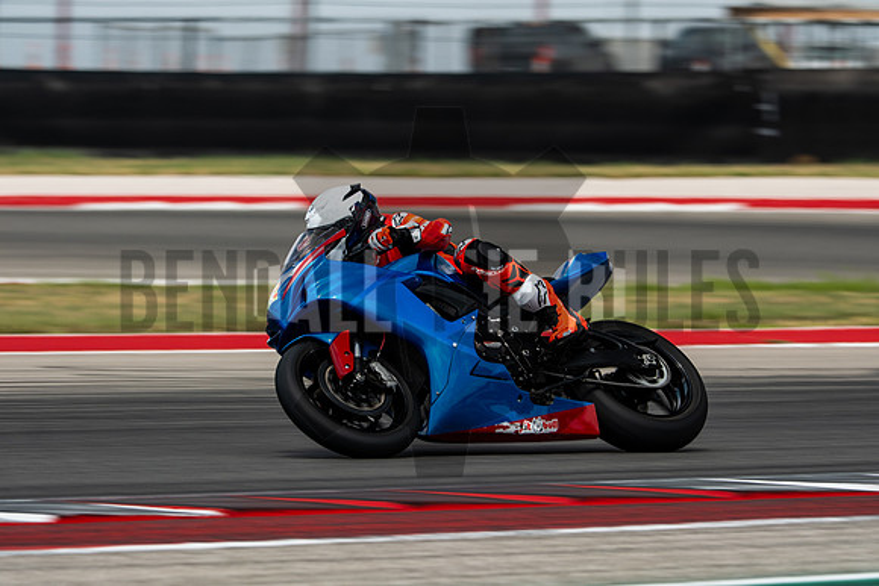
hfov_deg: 4.9
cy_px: 293
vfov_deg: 3.3
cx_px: 440
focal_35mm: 420
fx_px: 10257
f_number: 6.4
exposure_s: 1/250
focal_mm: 280
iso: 160
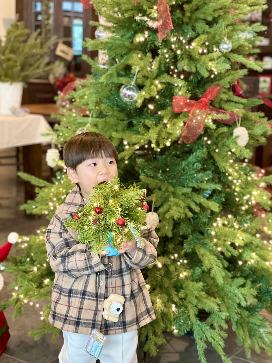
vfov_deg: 30.3
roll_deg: -1.6
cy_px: 182
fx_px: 671
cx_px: 136
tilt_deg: -10.3
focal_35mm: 64
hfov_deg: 22.9
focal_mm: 7.5
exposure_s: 1/40
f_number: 2.2
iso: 160
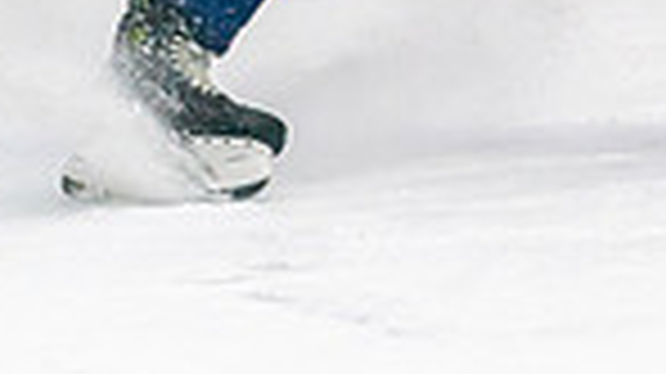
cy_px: -280
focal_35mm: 872
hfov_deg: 2.5
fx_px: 15388
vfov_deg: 1.4
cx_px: 821
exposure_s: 1/1250
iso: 3200
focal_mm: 184
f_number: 2.8
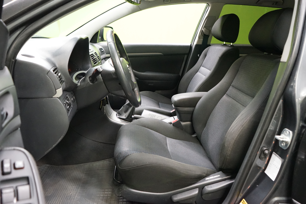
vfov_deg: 46.4
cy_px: 102
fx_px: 238
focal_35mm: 28
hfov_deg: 65.5
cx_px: 153
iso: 6400
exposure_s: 1/50
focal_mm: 28
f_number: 5
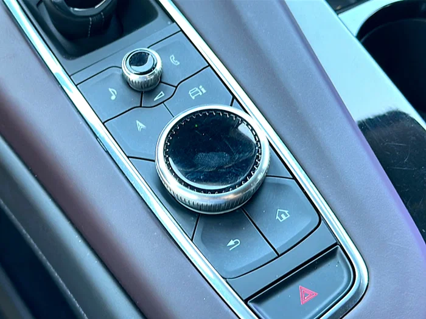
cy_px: 160
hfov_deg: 35.5
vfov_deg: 27.0
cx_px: 213
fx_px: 665
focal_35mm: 54
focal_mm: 6.86
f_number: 1.78
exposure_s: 1/40
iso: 50
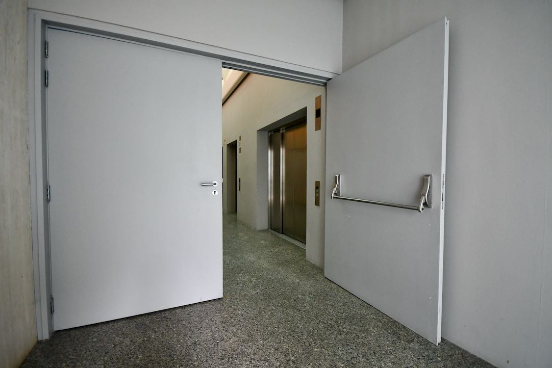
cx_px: 276
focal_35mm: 15
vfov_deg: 77.4
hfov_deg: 100.4
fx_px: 230
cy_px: 184
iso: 1400
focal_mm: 10
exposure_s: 1/125
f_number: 4
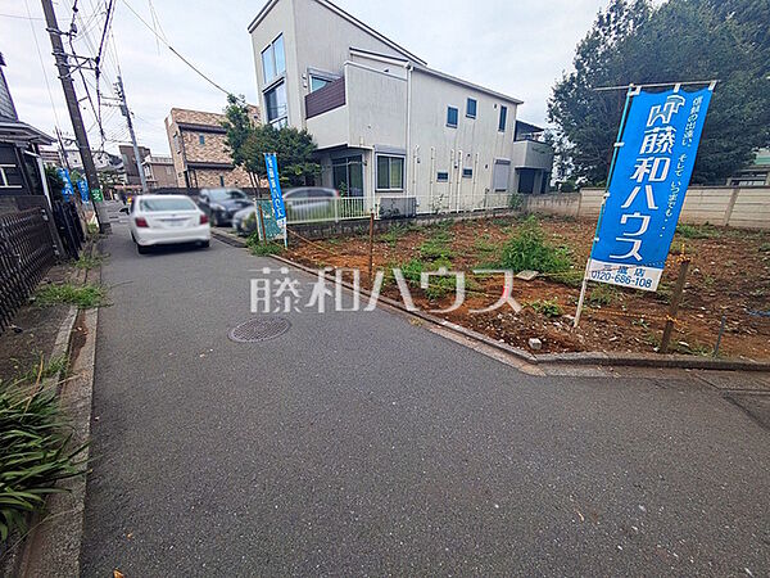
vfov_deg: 85.7
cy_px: 289
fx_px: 311
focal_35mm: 14
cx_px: 385
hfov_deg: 102.1
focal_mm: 1.83
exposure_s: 1/430
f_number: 2.2
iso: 49
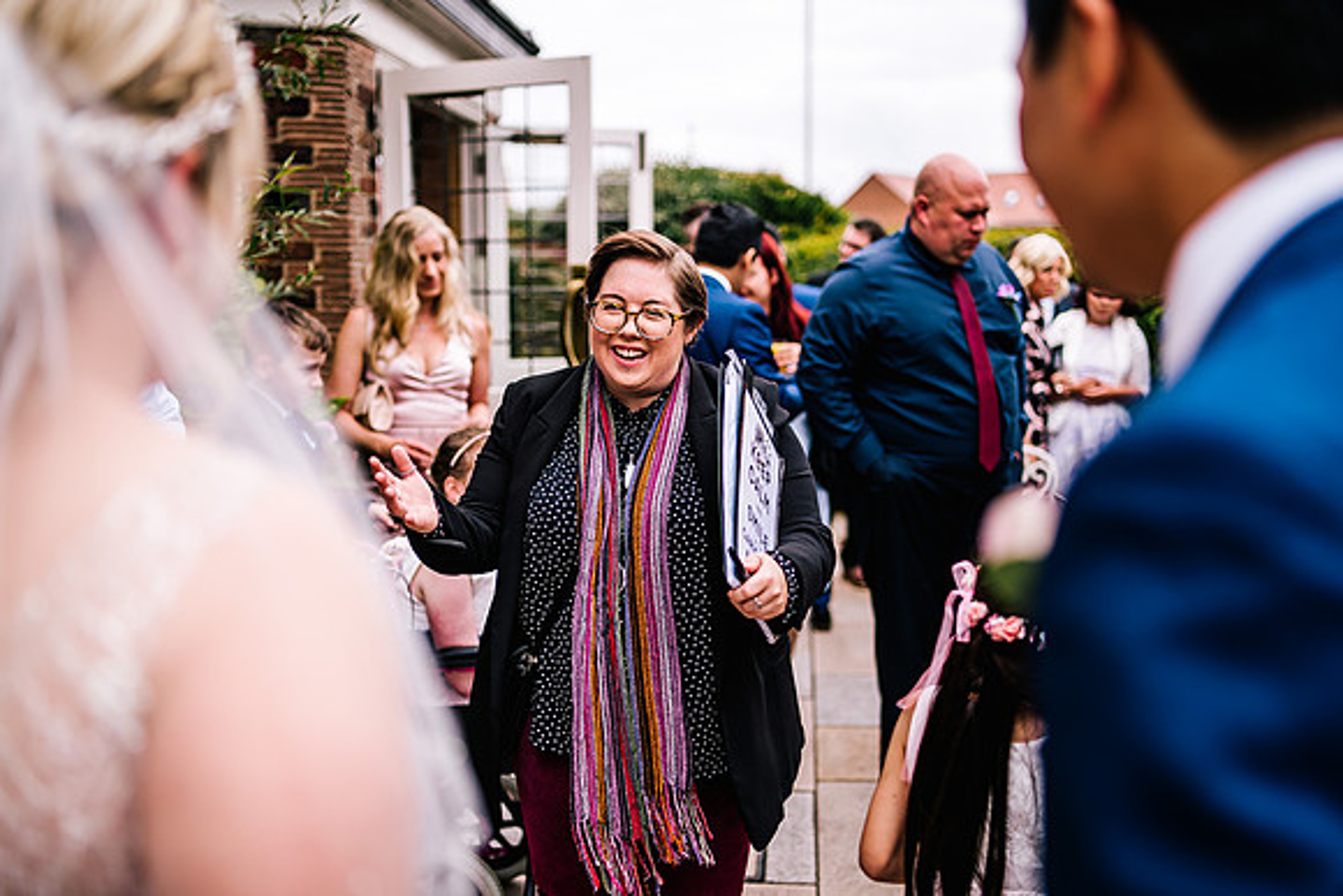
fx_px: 1351
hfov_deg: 52.9
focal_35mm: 36
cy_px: 448
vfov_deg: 36.7
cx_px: 672
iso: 100
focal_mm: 35
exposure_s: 1/2000
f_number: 1.6
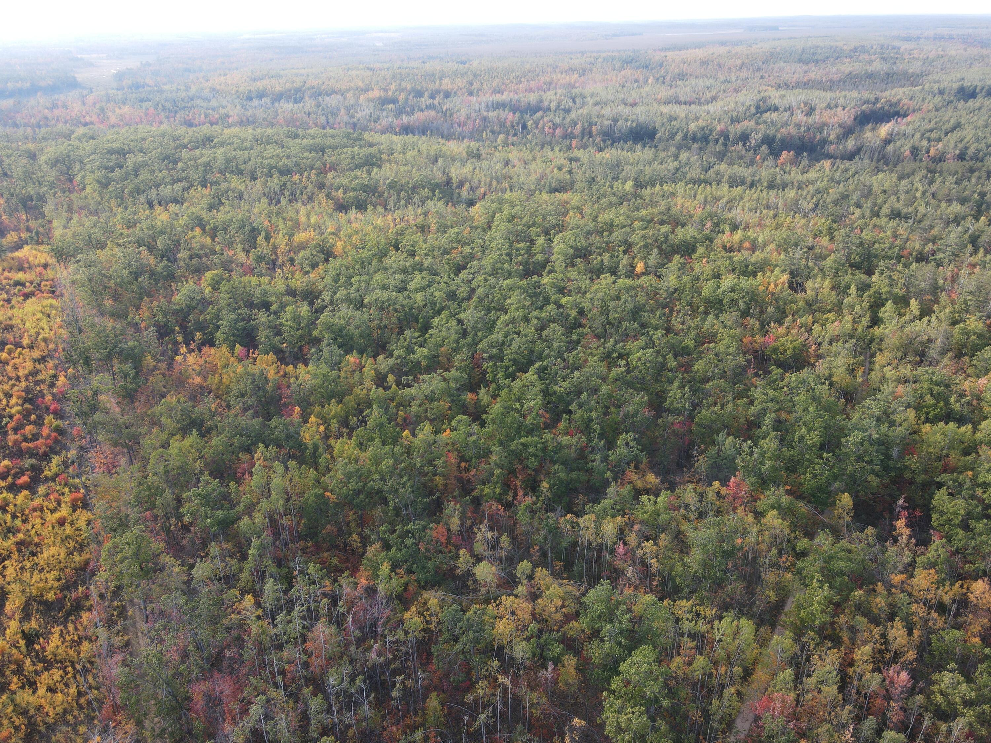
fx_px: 687
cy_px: 372
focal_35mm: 24
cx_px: 496
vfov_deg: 56.8
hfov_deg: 71.6
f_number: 2.8
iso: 100
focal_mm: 4.5
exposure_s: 1/100
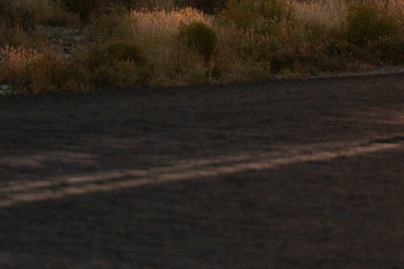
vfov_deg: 5.0
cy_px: -236
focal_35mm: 270
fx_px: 3028
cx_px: 195
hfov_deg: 7.6
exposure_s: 1/8000
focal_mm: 70
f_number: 2.8
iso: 100
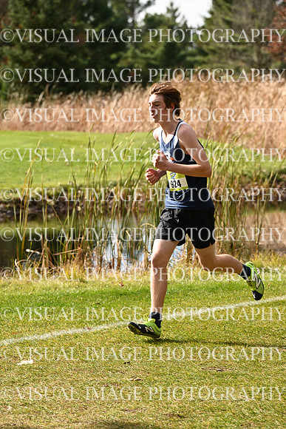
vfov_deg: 15.8
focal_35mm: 130
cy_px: 214
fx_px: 1548
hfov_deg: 10.6
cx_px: 143
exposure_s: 1/400
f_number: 5.6
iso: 125
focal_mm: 130
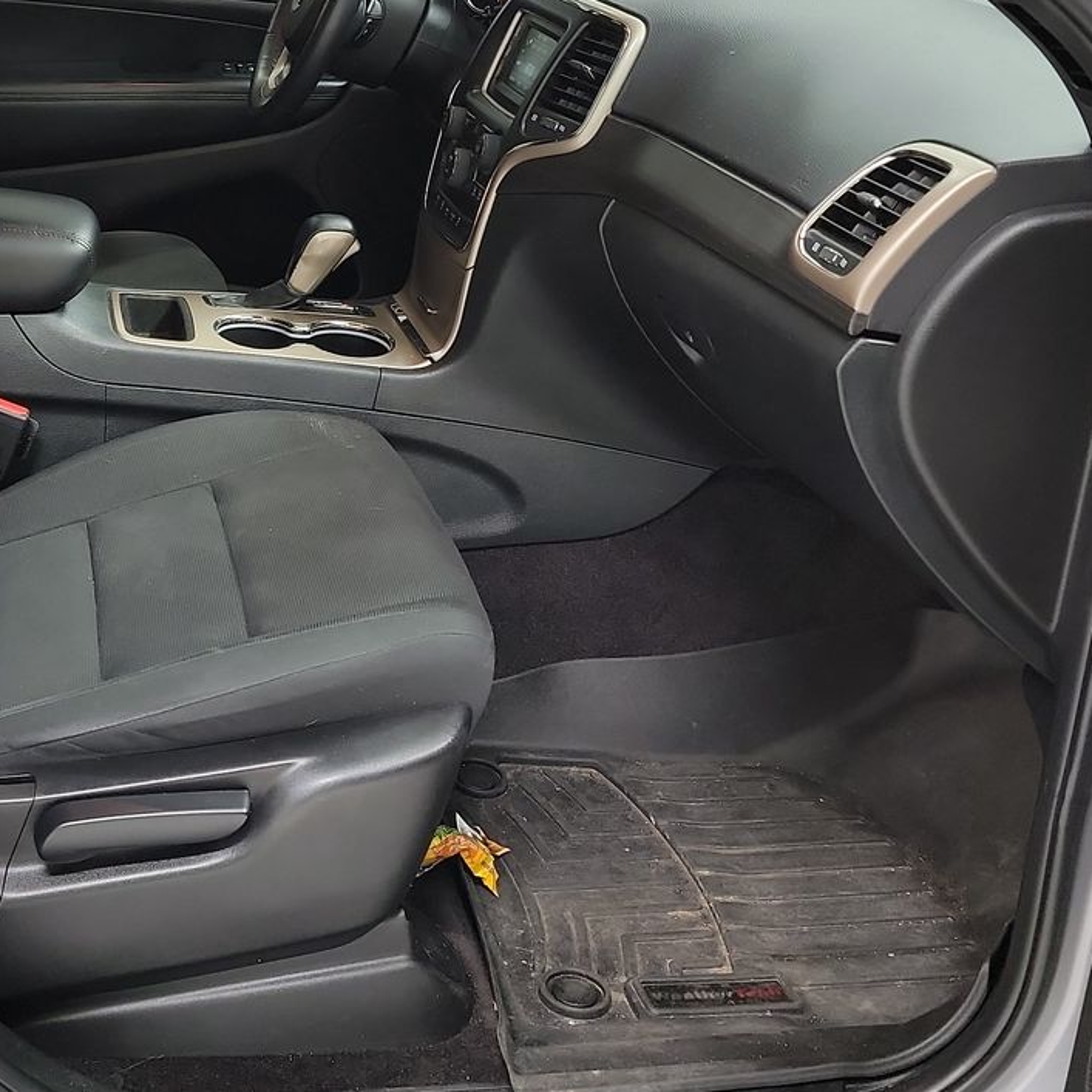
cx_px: 292
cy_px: 303
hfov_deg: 34.7
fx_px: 1713
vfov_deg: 34.8
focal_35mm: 48
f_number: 1.8
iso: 243
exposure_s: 1/59
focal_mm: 6.7
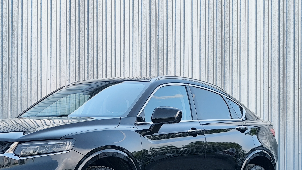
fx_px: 729
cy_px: 142
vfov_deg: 13.2
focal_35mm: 91
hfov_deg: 23.3
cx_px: 93
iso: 50
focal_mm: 6.14
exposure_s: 1/314
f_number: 1.65
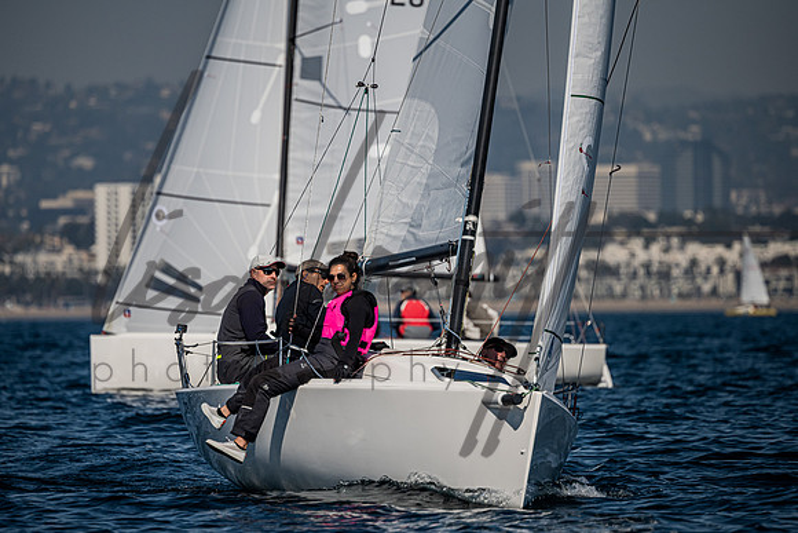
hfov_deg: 4.7
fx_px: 9690
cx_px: 367
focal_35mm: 437
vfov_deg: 3.1
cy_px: 282
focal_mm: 400
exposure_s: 1/6400
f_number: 5.6
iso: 400
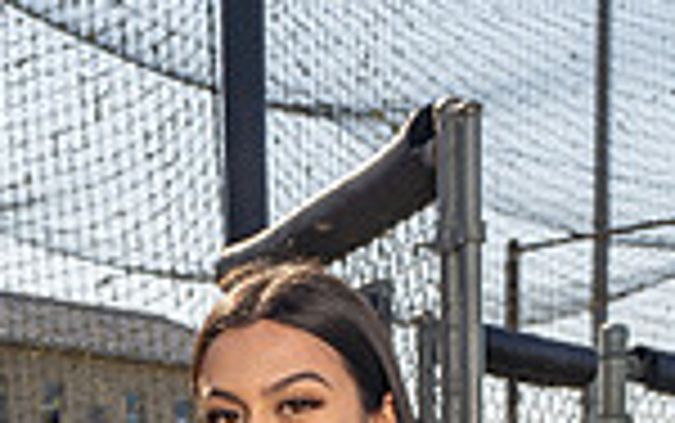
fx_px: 2356
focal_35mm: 128
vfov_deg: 9.3
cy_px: 972
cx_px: 130
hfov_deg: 16.2
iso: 125
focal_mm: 42
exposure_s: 1/250
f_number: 8
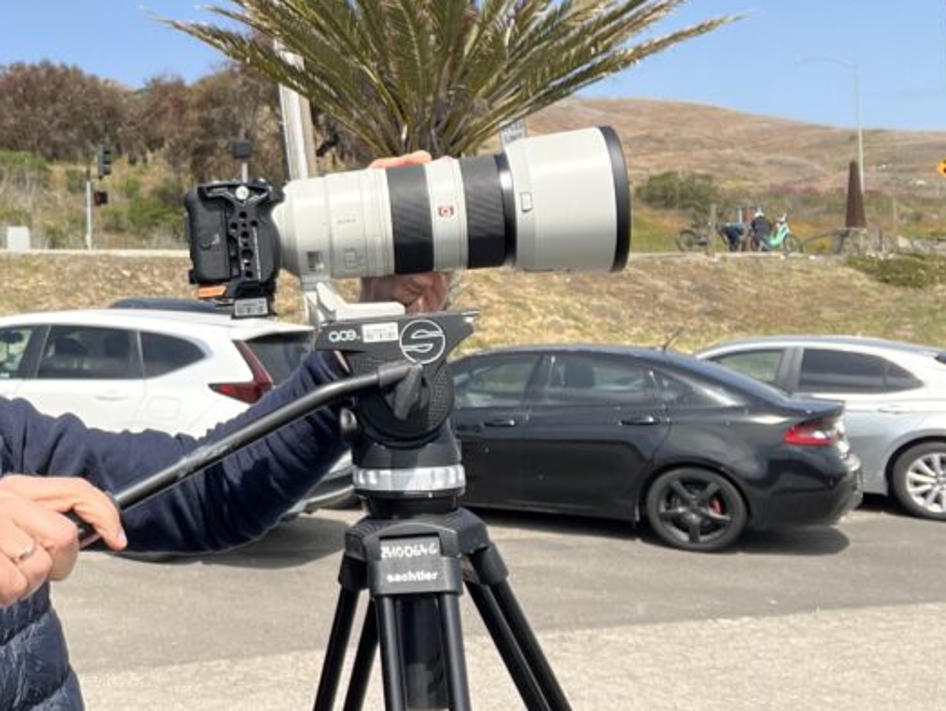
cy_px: 266
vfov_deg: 32.1
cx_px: 71
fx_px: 1231
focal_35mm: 45
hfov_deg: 38.7
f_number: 2.2
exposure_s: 1/871
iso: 32
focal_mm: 2.71
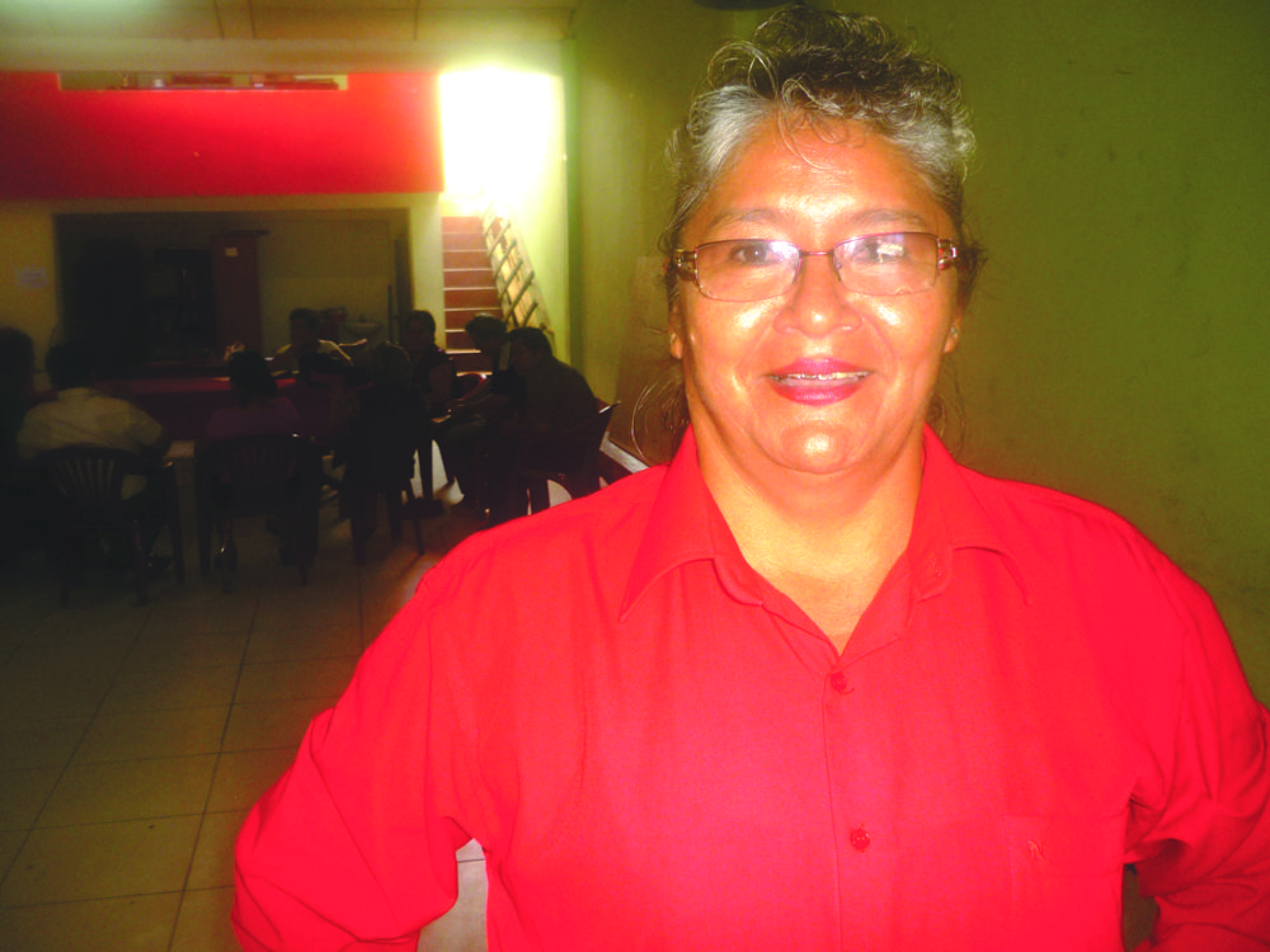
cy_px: 476
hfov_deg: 55.4
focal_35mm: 33
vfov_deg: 42.9
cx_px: 635
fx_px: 1211
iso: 100
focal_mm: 5.5
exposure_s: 1/30
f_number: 2.8
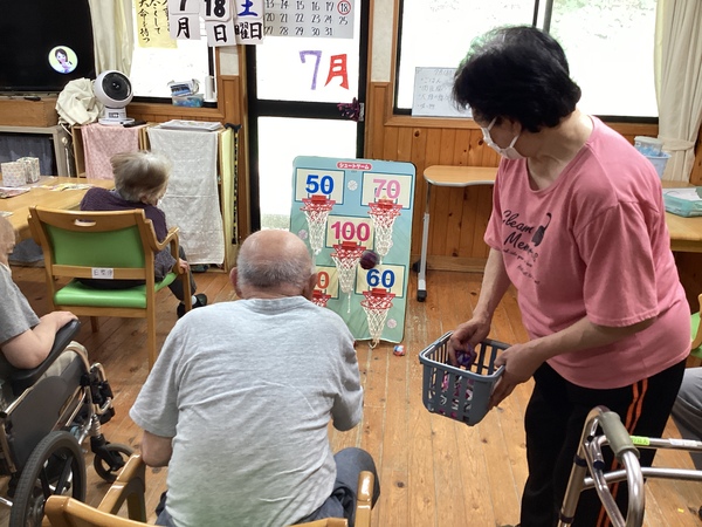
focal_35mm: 31
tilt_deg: -21.2
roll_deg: -1.7
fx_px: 629
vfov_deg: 45.4
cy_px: 264
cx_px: 351
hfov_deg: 58.4
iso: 160
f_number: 2.4
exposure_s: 1/50
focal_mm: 3.3
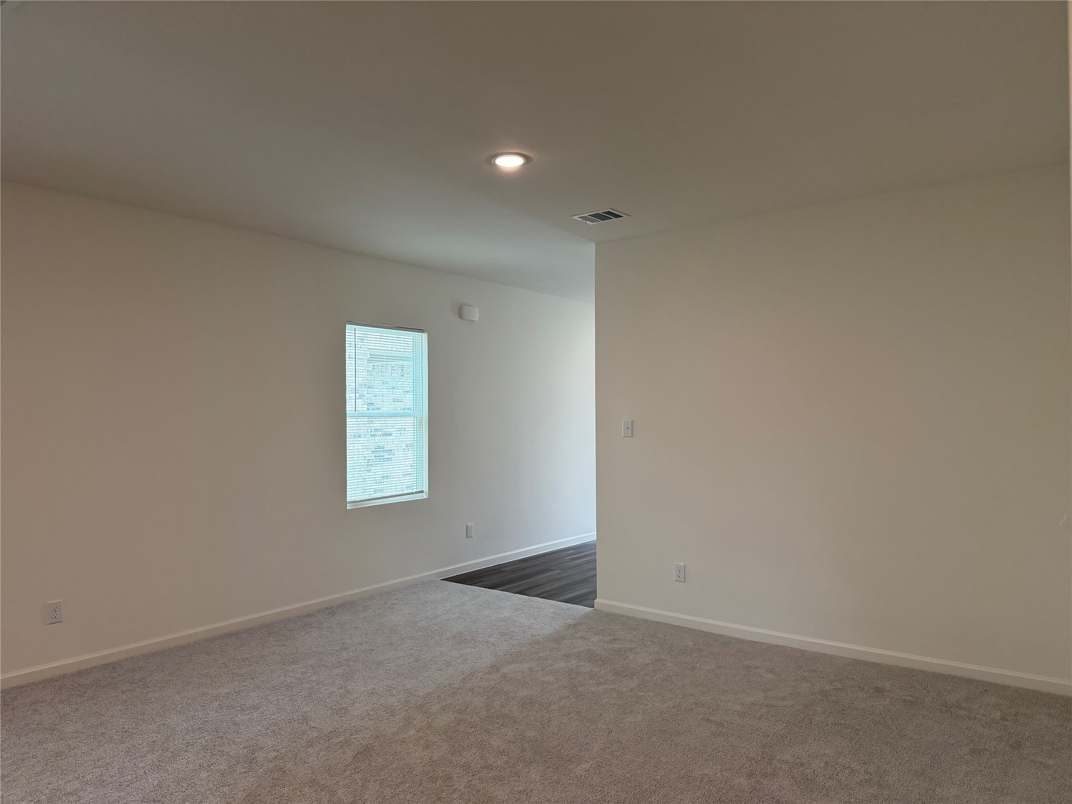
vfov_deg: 56.8
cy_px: 402
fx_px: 743
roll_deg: +0.5
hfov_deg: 71.6
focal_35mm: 24
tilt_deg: +0.2
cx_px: 536
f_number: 1.78
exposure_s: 1/185
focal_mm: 6.76
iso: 200
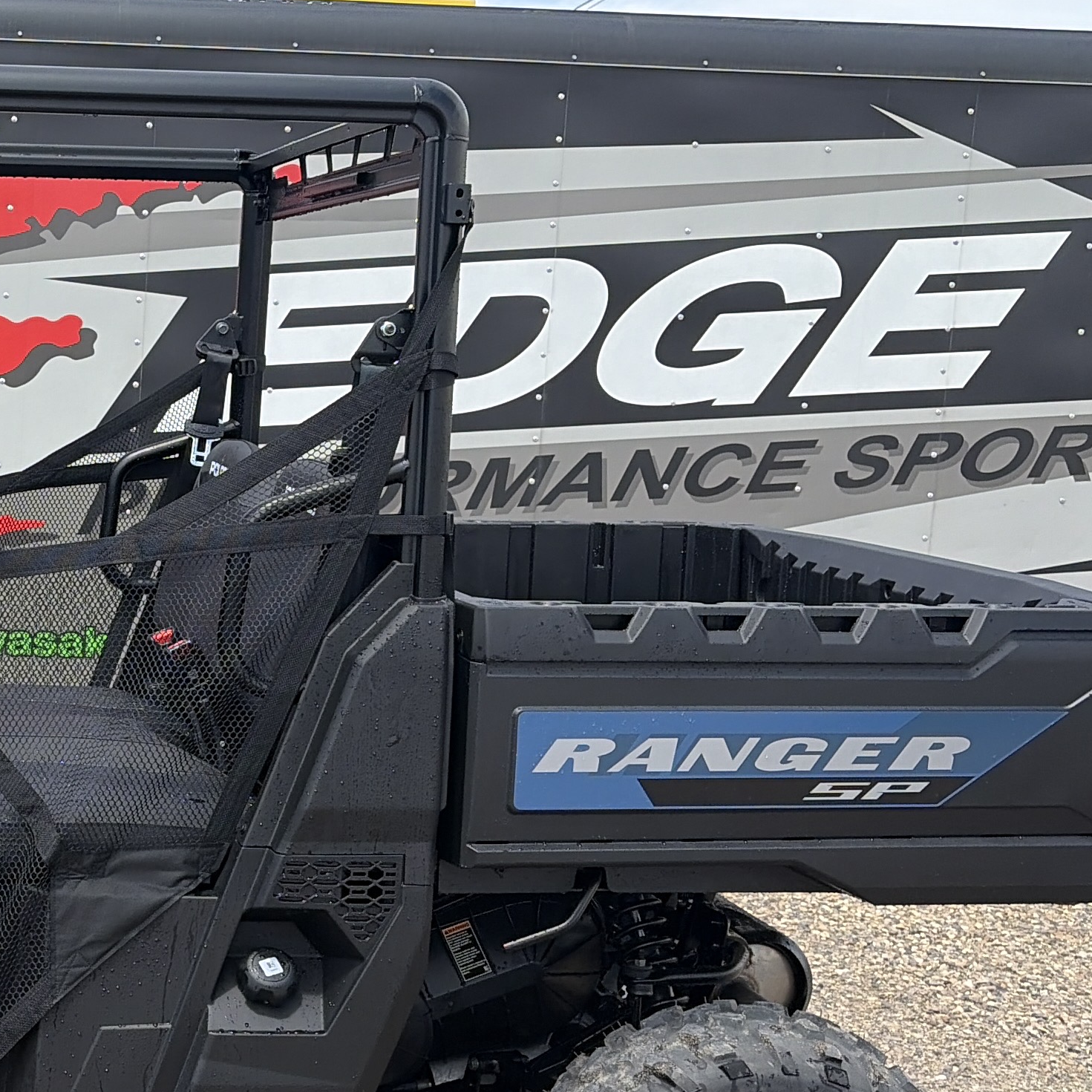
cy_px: 643
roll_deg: -1.7
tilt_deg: -7.9
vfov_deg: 27.3
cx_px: -94
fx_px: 2248
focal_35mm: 63
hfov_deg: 25.4
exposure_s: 1/1848
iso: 50
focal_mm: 5.96
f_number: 1.6
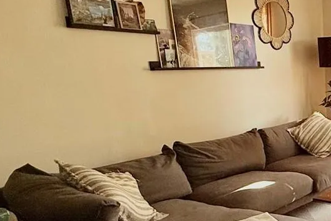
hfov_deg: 36.0
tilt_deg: -10.9
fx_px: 405
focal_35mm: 44
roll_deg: +0.7
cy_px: 153
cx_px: 385
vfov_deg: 30.2
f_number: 2.2
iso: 100
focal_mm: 2.22
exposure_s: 1/99
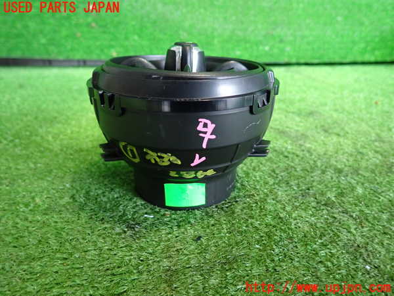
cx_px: 197
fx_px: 285
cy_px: 148
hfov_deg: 69.4
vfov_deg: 54.9
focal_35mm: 25
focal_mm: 4.5
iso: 640
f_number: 2
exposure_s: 1/30
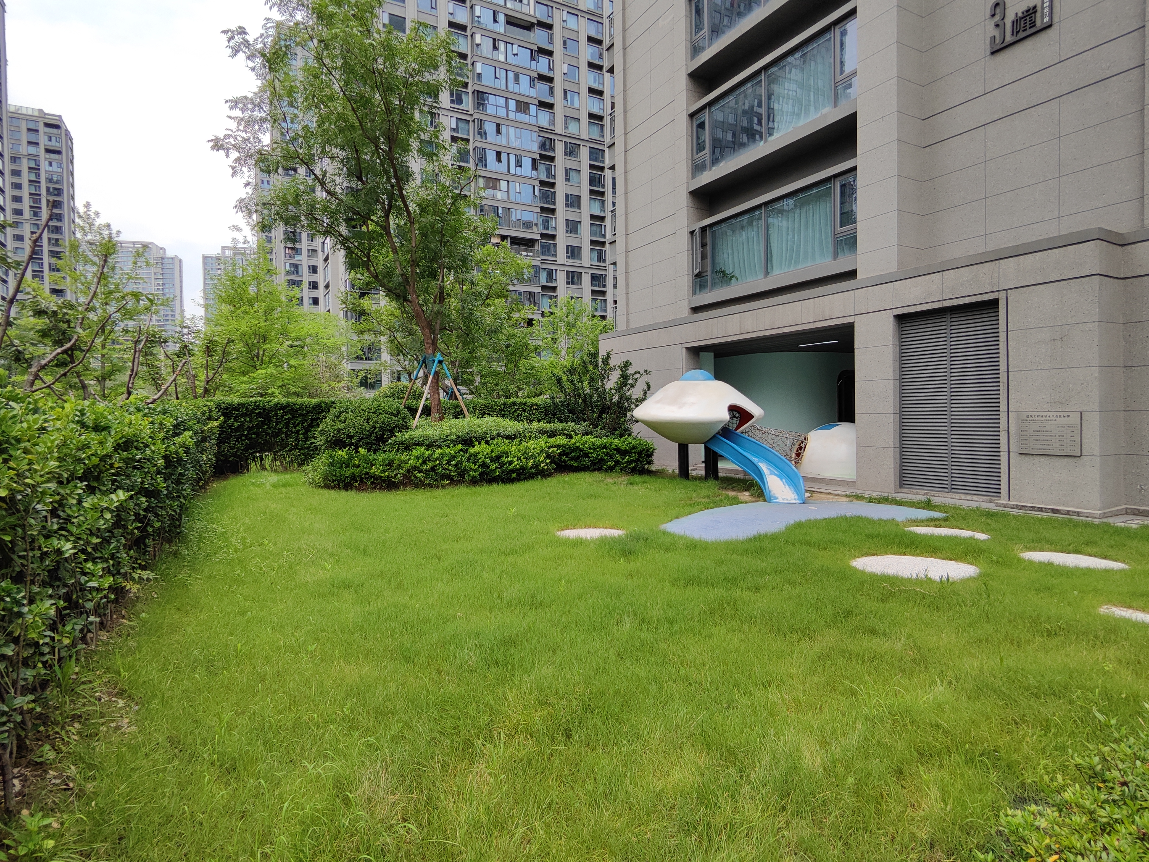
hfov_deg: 94.5
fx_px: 531
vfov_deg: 78.1
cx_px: 574
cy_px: 431
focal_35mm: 16
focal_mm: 2.13
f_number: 2.4
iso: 50
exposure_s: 1/329
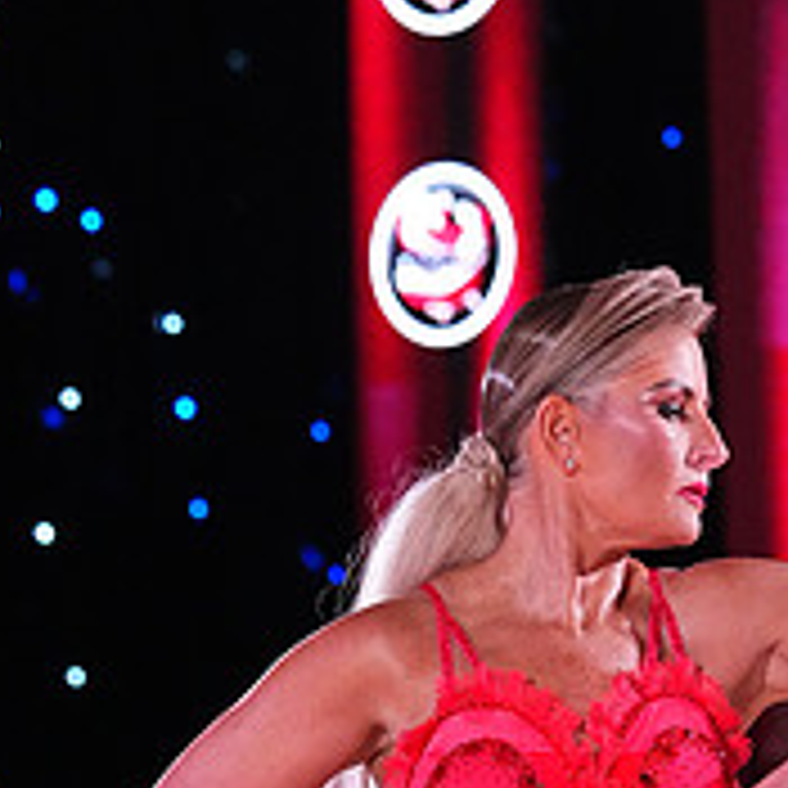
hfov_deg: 4.0
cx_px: 484
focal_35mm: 439
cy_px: 1211
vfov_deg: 4.0
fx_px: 11306
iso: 8000
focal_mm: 156
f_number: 5.6
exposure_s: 1/320
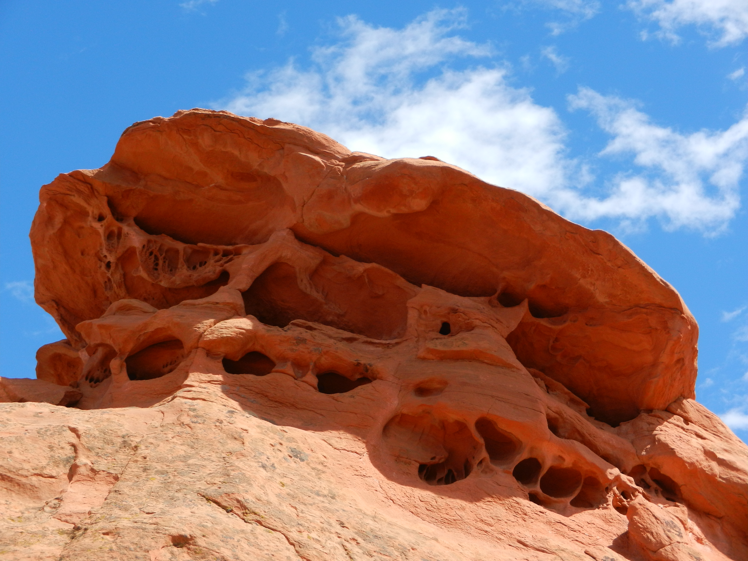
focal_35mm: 91
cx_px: 374
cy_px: 280
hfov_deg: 21.5
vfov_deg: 16.2
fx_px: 1966
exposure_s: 1/640
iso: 160
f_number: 4.9
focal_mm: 16.3
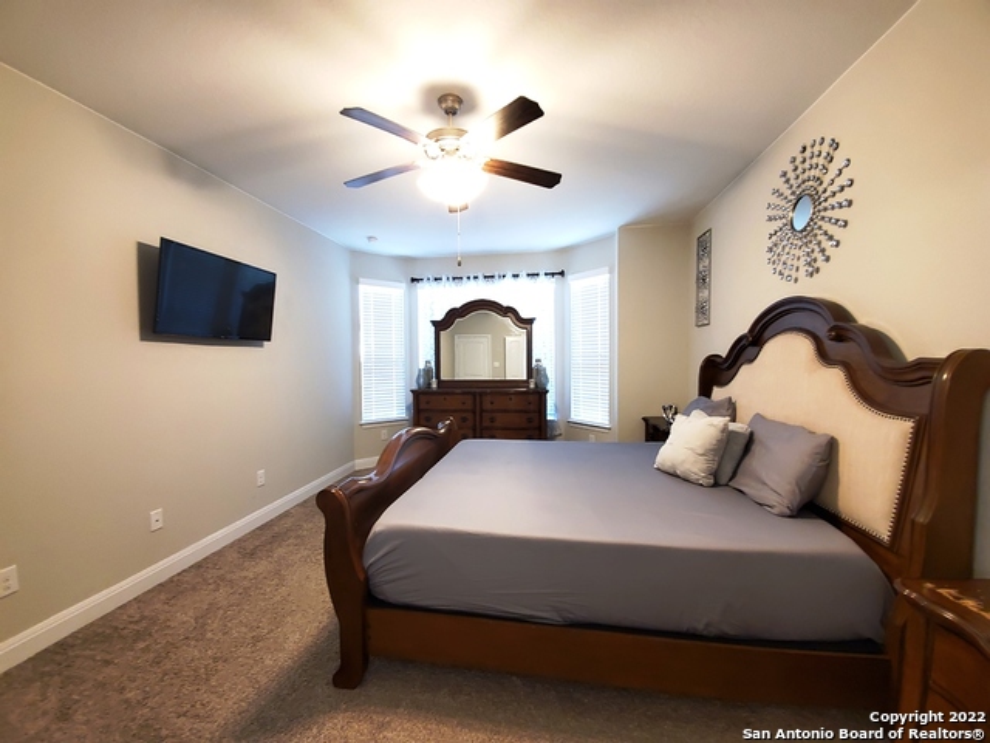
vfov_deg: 89.9
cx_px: 495
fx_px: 372
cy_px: 372
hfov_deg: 106.2
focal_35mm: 13
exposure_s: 1/15
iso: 250
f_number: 2.2
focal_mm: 1.8
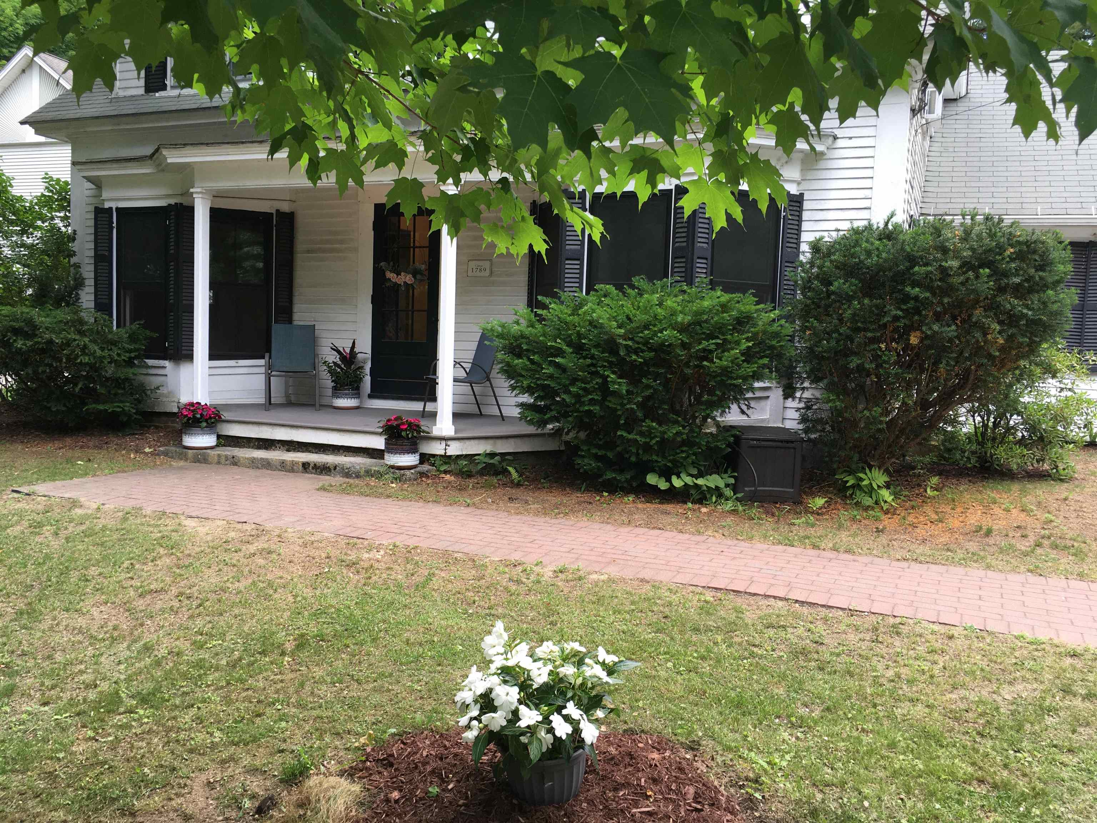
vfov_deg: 48.2
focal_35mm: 29
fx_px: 919
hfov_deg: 61.7
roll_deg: -2.6
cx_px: 548
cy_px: 412
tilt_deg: -3.0
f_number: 2.2
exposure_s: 1/120
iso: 25
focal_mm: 4.15
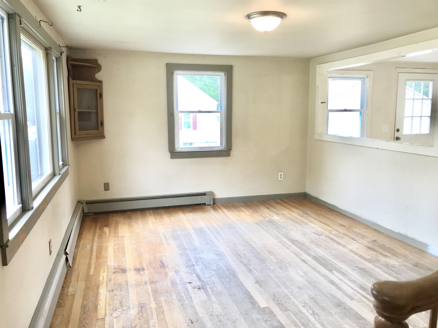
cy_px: 164
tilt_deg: -7.2
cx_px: 219
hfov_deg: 63.4
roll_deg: -0.7
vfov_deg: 49.7
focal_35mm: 28
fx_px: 354
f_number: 1.8
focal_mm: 3.99
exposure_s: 1/40
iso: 25
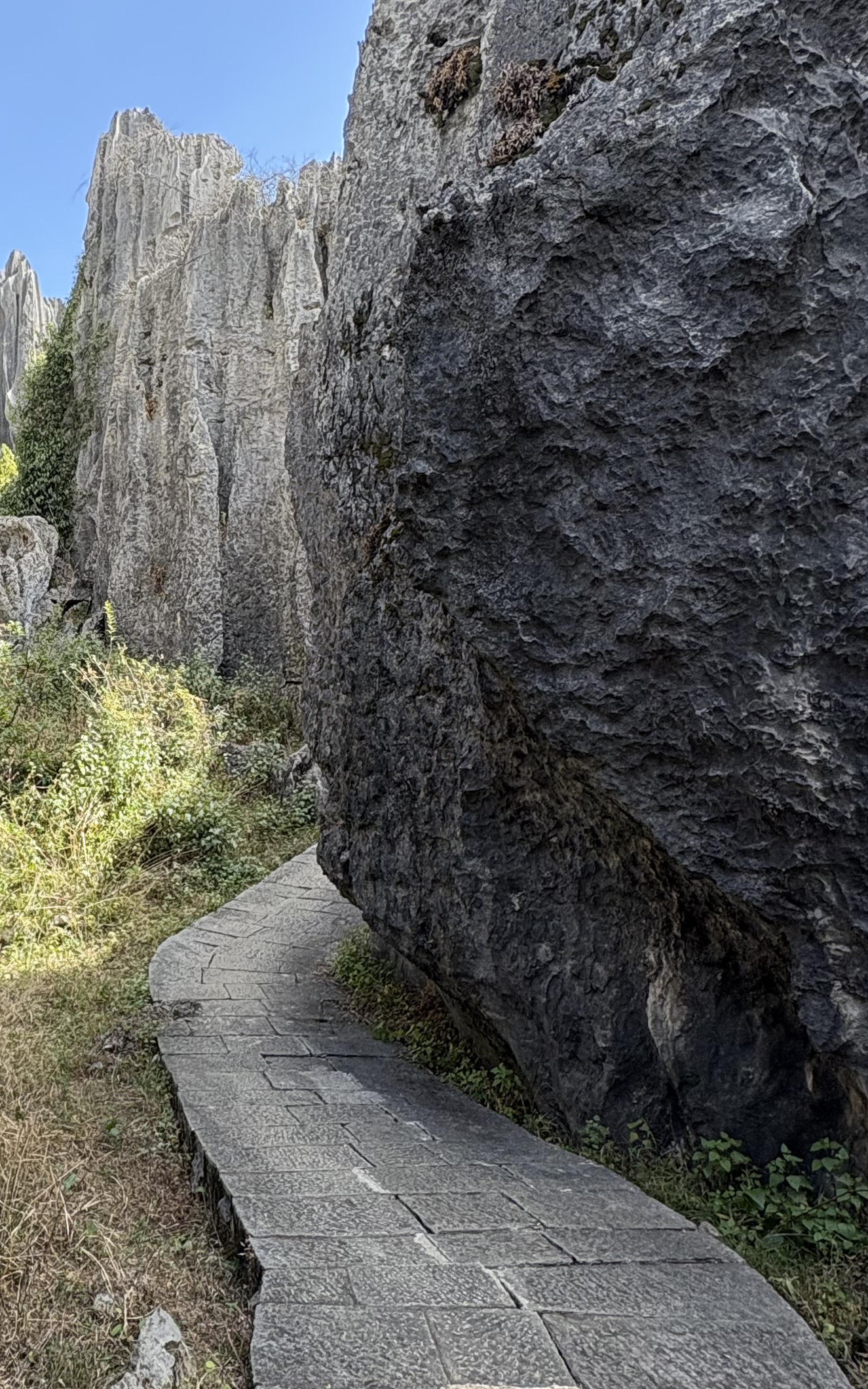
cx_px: 79
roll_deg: -0.1
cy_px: 603
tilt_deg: +4.8
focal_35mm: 28
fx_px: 1060
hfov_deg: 40.9
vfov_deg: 66.2
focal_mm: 2.22
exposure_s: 1/331
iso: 64
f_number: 2.2
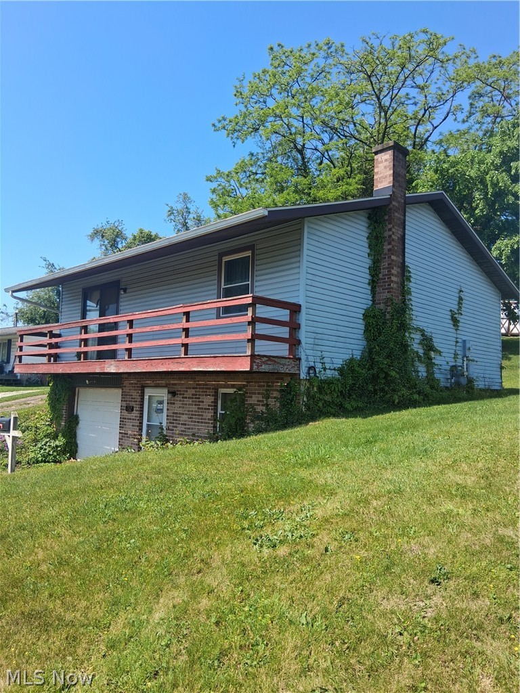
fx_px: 521
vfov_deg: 67.3
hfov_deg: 53.1
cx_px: 260
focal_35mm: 26
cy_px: 346
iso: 25
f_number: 1.8
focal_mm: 3.98
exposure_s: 1/302
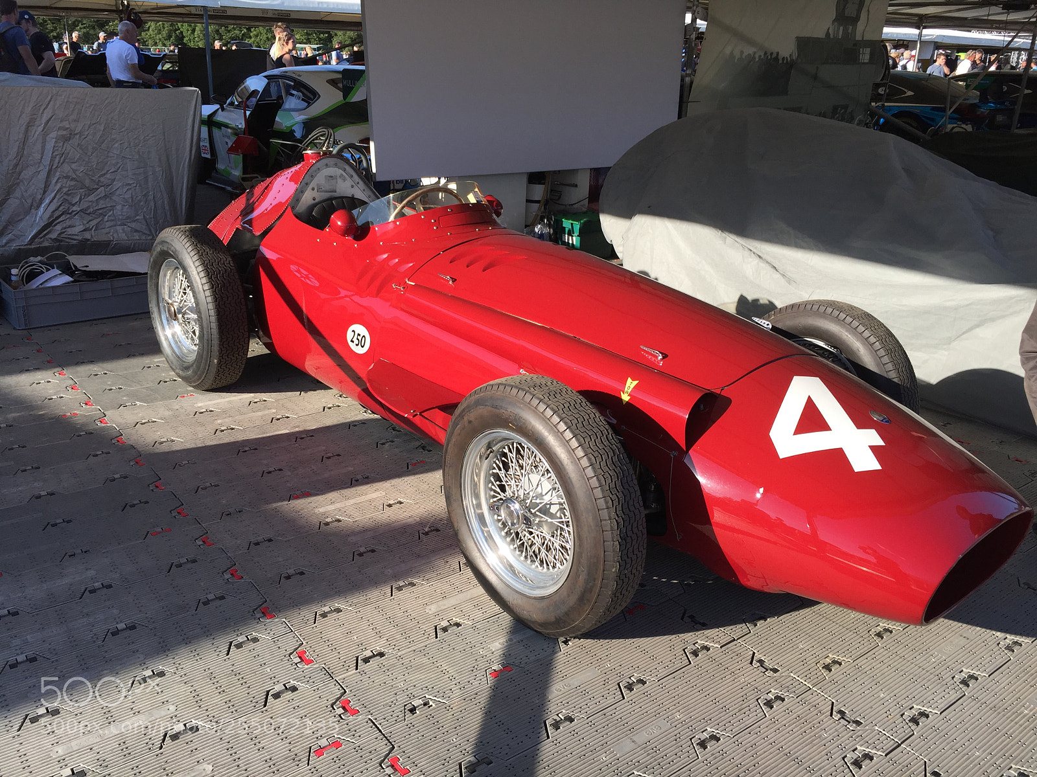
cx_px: 518
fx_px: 869
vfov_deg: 48.2
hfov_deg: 61.7
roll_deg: -0.8
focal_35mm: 29
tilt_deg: -16.9
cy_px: 388
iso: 32
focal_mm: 4.15
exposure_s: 1/860
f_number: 2.2
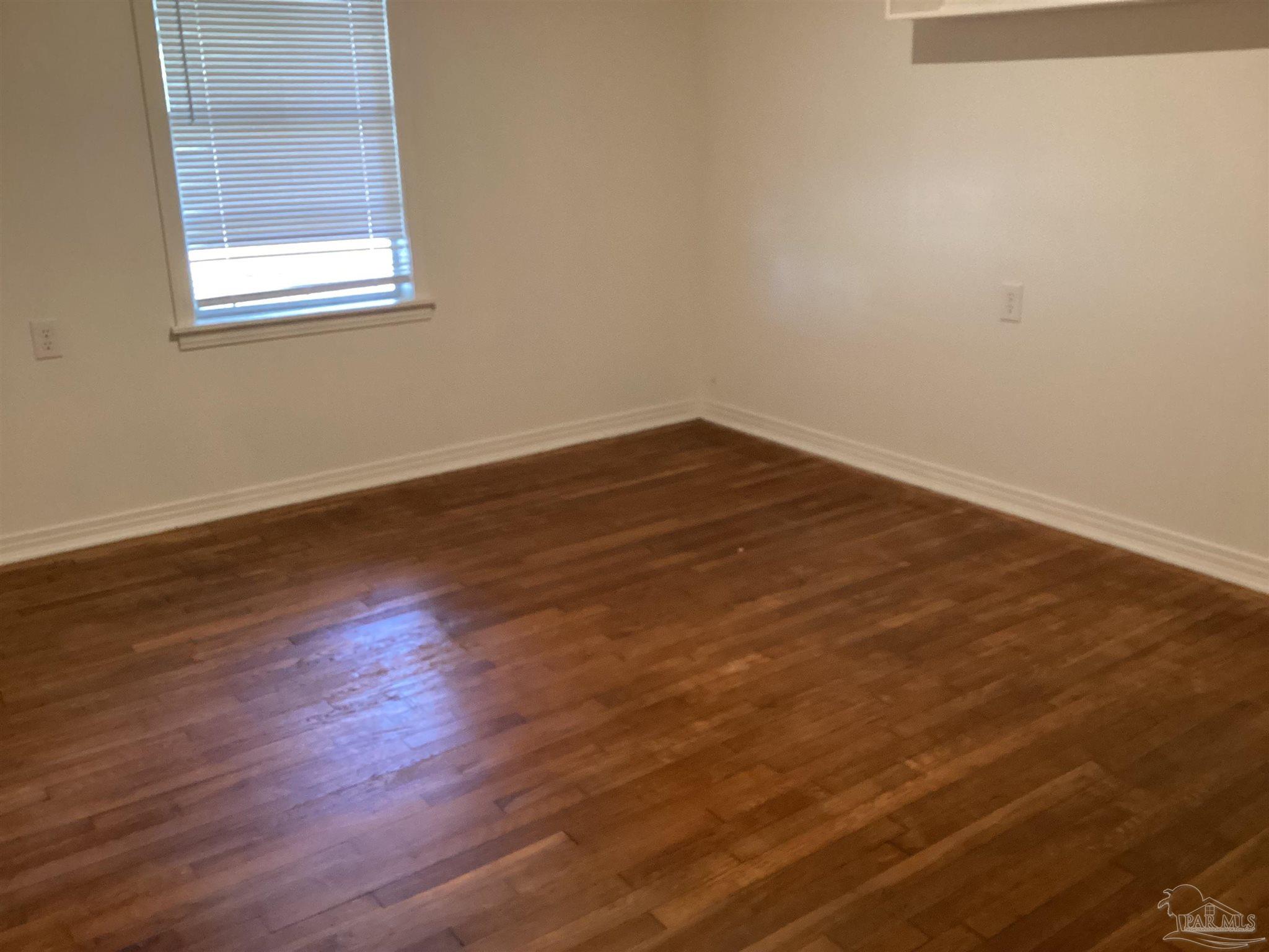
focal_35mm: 31
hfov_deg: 58.4
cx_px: 634
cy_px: 476
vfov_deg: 45.4
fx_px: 1136
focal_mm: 3.3
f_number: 2.4
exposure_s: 1/40
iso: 400
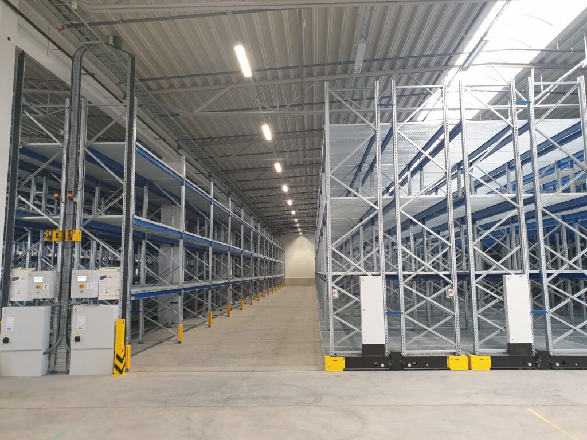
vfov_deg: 53.1
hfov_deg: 67.3
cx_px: 294
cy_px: 220
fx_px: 441
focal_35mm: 26
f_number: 2.4
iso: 125
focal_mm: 4.3
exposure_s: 1/50
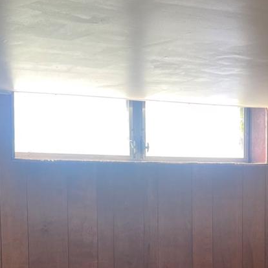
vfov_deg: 21.0
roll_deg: +1.0
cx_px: 175
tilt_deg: -4.3
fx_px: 701
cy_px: 260
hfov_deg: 21.6
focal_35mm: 80
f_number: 1.5
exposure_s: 1/120
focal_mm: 5.7
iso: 64
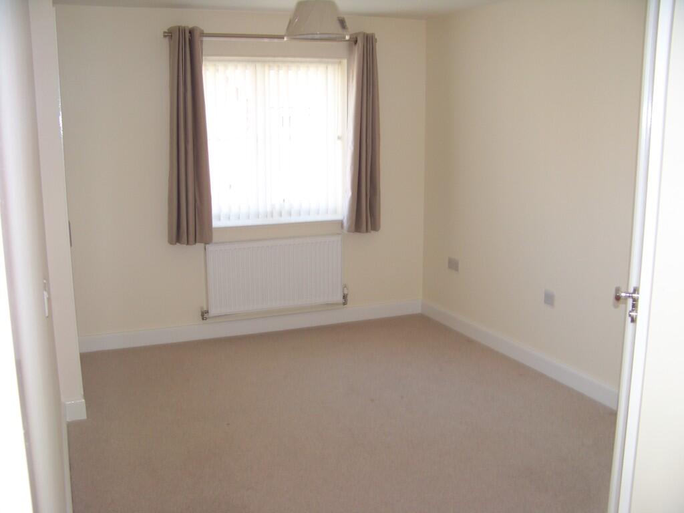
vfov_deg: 39.7
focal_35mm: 36
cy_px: 256
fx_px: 711
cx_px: 342
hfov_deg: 51.4
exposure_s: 1/30
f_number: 3.2
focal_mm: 5.85
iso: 64
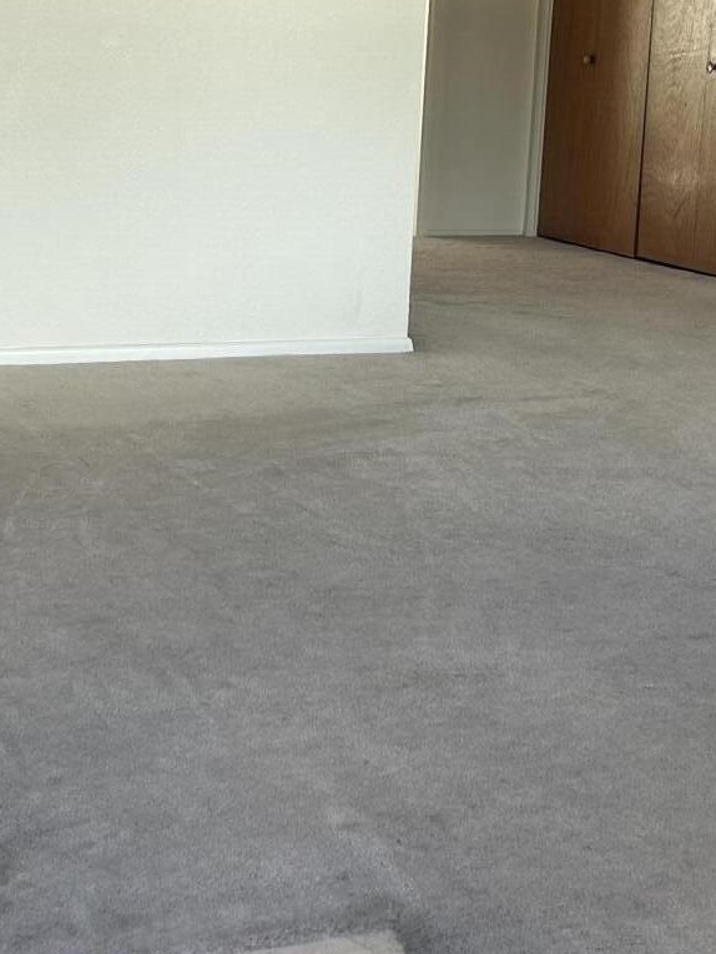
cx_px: 322
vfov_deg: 28.4
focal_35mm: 68
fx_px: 1875
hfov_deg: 21.6
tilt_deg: -9.1
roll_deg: -2.2
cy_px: 339
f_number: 1.5
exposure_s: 1/121
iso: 40
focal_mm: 5.7
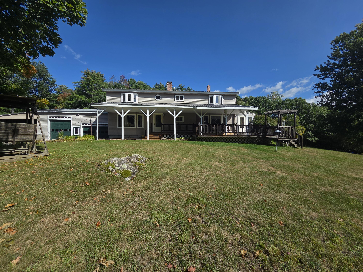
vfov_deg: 89.9
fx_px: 136
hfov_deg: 106.2
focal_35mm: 13
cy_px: 136
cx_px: 182
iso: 50
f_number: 2.2
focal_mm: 2.2
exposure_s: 1/2339
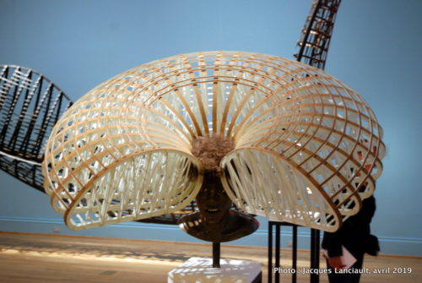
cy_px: 142
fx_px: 599
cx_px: 211
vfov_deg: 26.6
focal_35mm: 51
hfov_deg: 38.8
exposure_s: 1/5
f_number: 4.2
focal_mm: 34
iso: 800
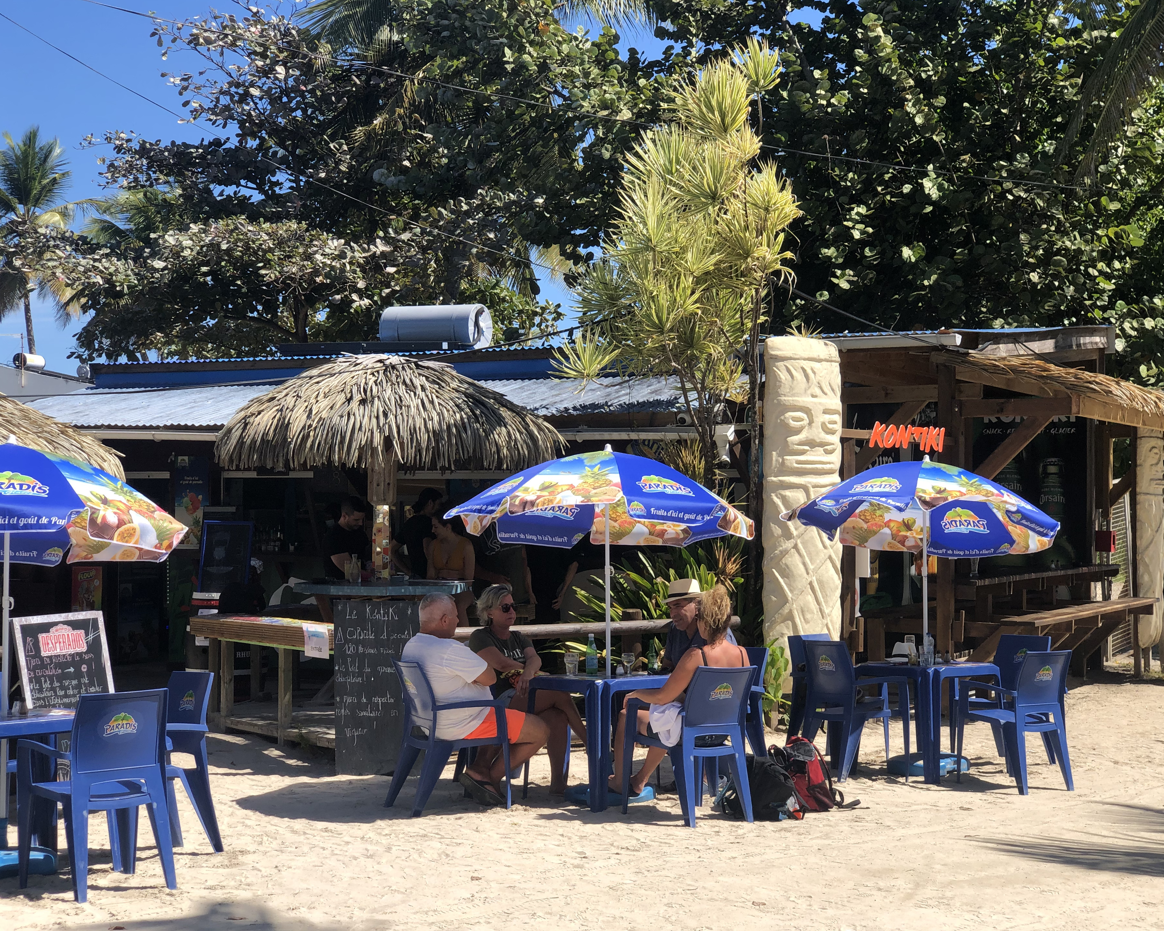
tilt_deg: +0.9
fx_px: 1963
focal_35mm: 57
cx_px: 614
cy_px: 471
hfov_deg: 33.0
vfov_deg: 26.7
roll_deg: +0.4
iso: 16
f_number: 2.4
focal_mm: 6
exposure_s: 1/827
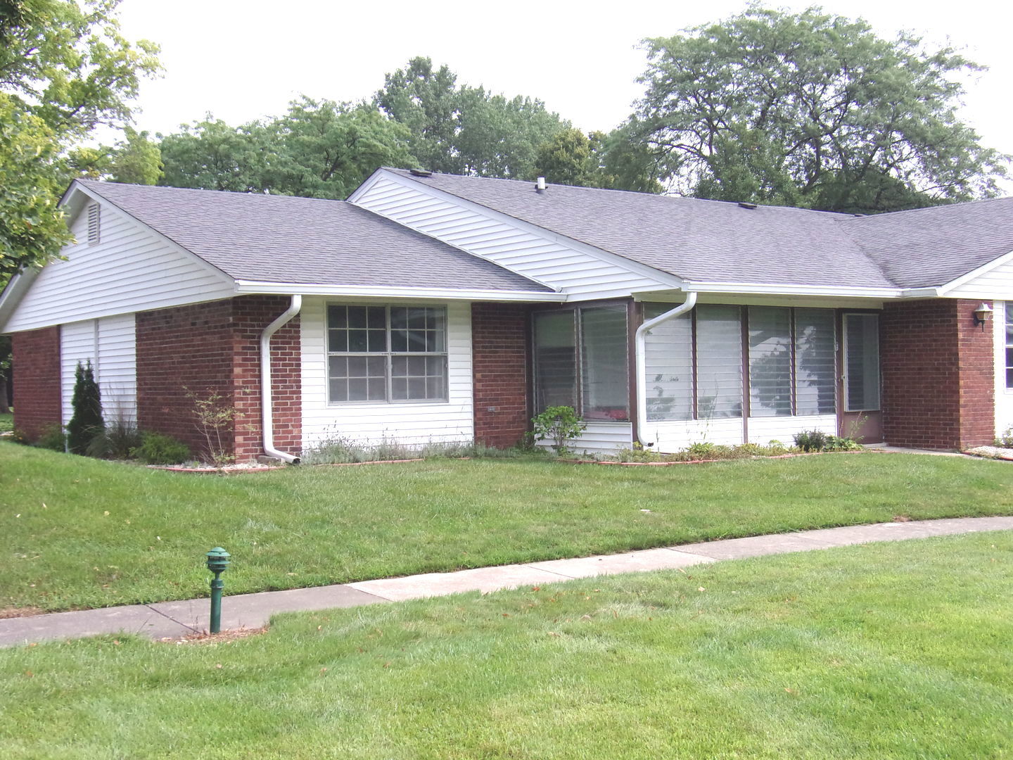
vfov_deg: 34.3
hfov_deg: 44.8
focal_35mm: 42
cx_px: 506
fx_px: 1229
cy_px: 380
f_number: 13.1
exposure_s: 1/100
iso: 200
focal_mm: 7.6
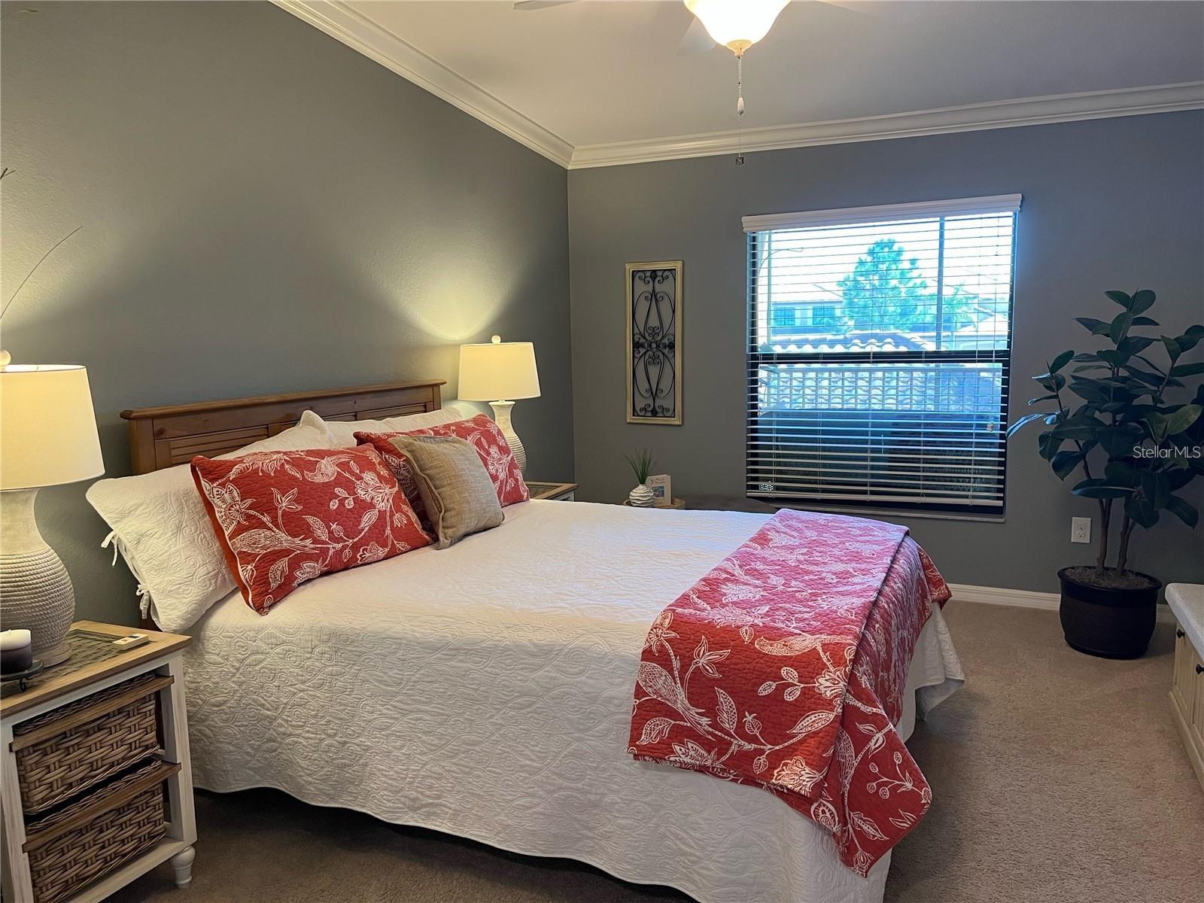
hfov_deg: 67.3
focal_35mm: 26
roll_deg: +0.9
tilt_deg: -8.0
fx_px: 904
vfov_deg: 53.1
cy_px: 452
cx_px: 602
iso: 100
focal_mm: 5.7
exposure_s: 1/60
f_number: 1.5
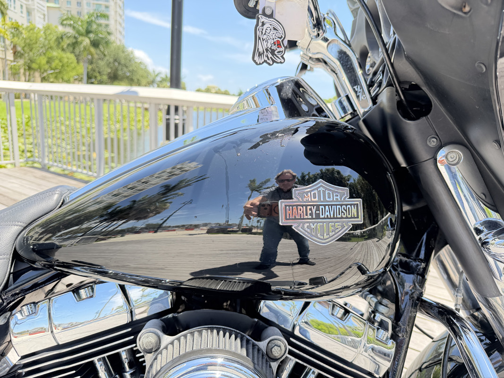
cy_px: 189
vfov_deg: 56.8
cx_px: 252
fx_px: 349
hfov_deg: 71.6
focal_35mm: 24
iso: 100
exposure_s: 1/571
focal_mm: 6.76
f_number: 1.78
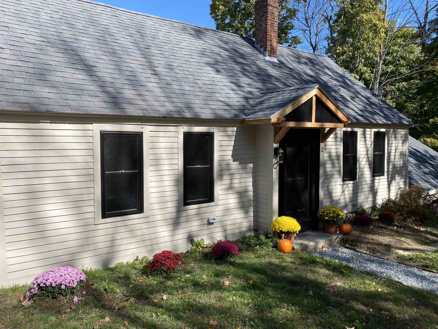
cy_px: 164
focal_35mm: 26
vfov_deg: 53.1
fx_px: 329
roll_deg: -0.6
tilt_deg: -3.3
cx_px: 219
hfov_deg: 67.3
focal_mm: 4.25
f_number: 1.8
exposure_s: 1/1996
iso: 32
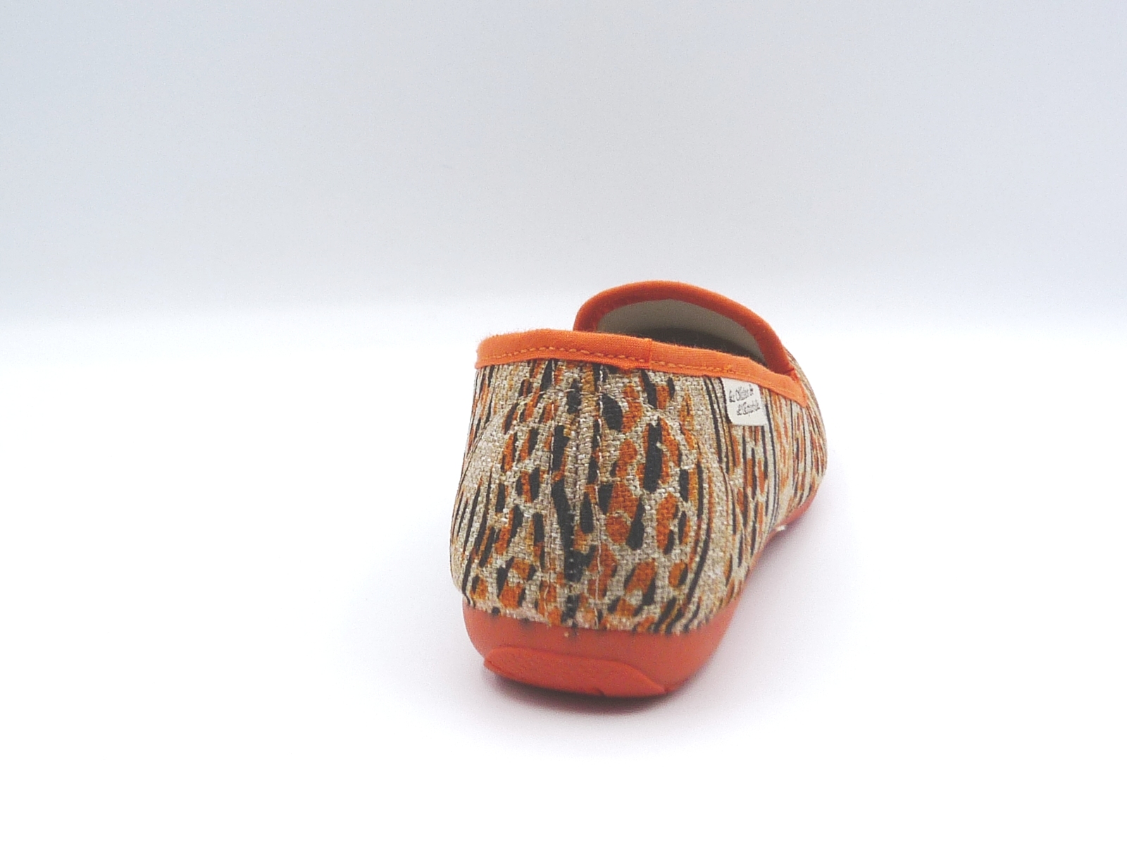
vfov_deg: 29.7
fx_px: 1595
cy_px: 423
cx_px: 564
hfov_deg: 38.9
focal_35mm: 49
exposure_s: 1/200
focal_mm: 4.9
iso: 100
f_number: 5
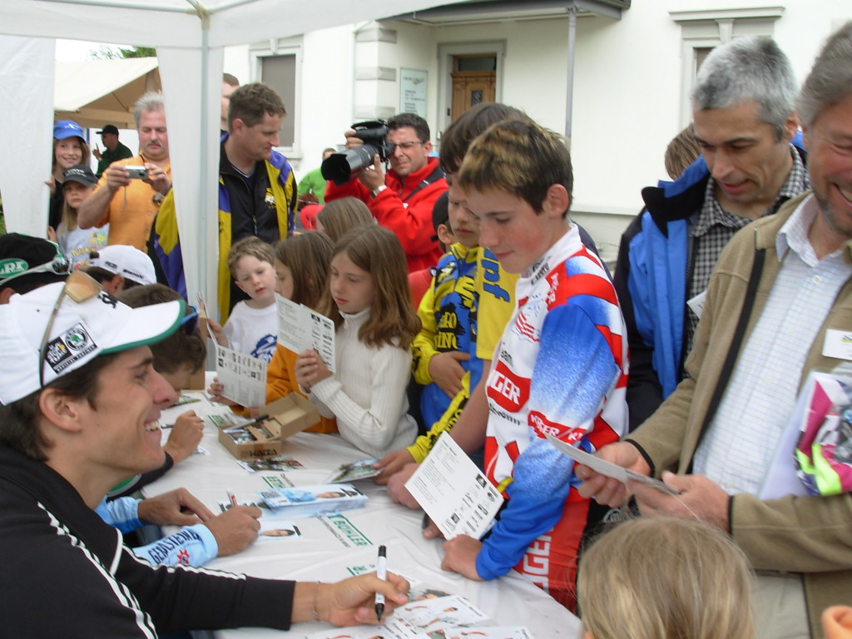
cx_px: 426
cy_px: 320
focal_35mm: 38
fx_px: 935
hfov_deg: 49.0
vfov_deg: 37.7
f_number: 4.9
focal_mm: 6.3
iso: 50
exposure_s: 1/95.9
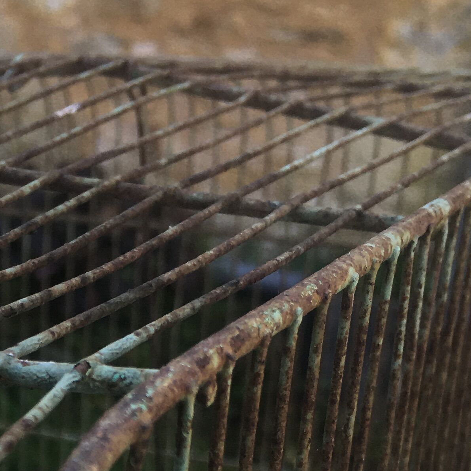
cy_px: 697
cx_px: -10
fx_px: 1339
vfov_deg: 17.9
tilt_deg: -29.0
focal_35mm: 87
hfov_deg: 19.3
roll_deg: -3.3
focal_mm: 4.15
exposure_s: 1/114
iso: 25
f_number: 2.2
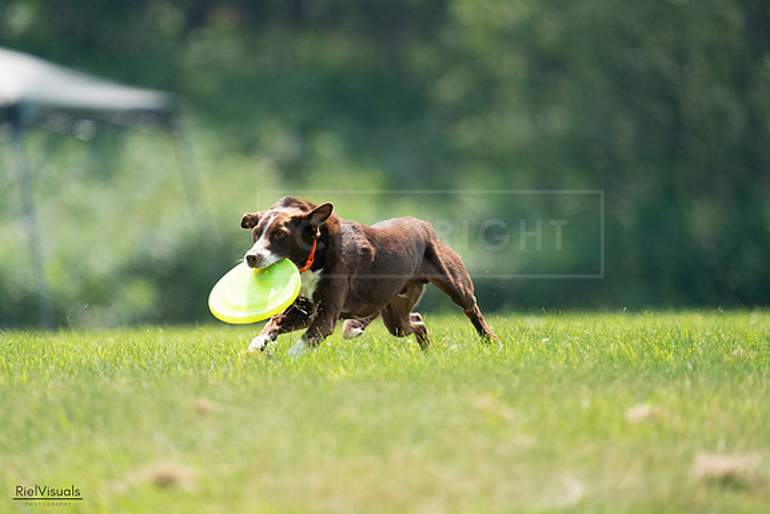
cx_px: 384
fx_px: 12900
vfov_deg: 2.3
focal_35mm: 603
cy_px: 257
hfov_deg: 3.4
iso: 2500
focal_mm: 600
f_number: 6.3
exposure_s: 1/4000
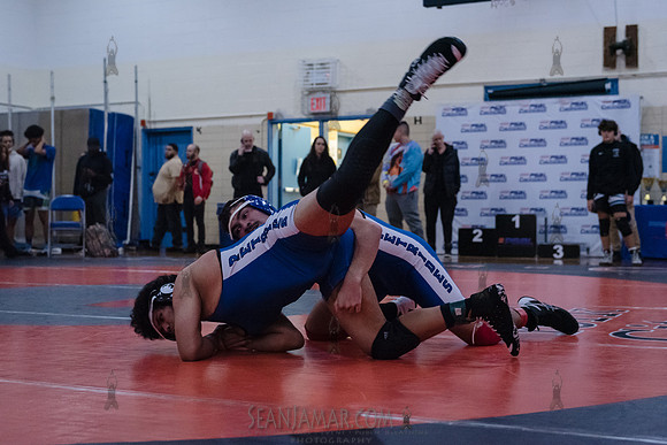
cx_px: 334
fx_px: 976
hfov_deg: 37.7
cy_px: 222
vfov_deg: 25.7
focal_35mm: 53
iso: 8000
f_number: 3.2
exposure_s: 1/400
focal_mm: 50
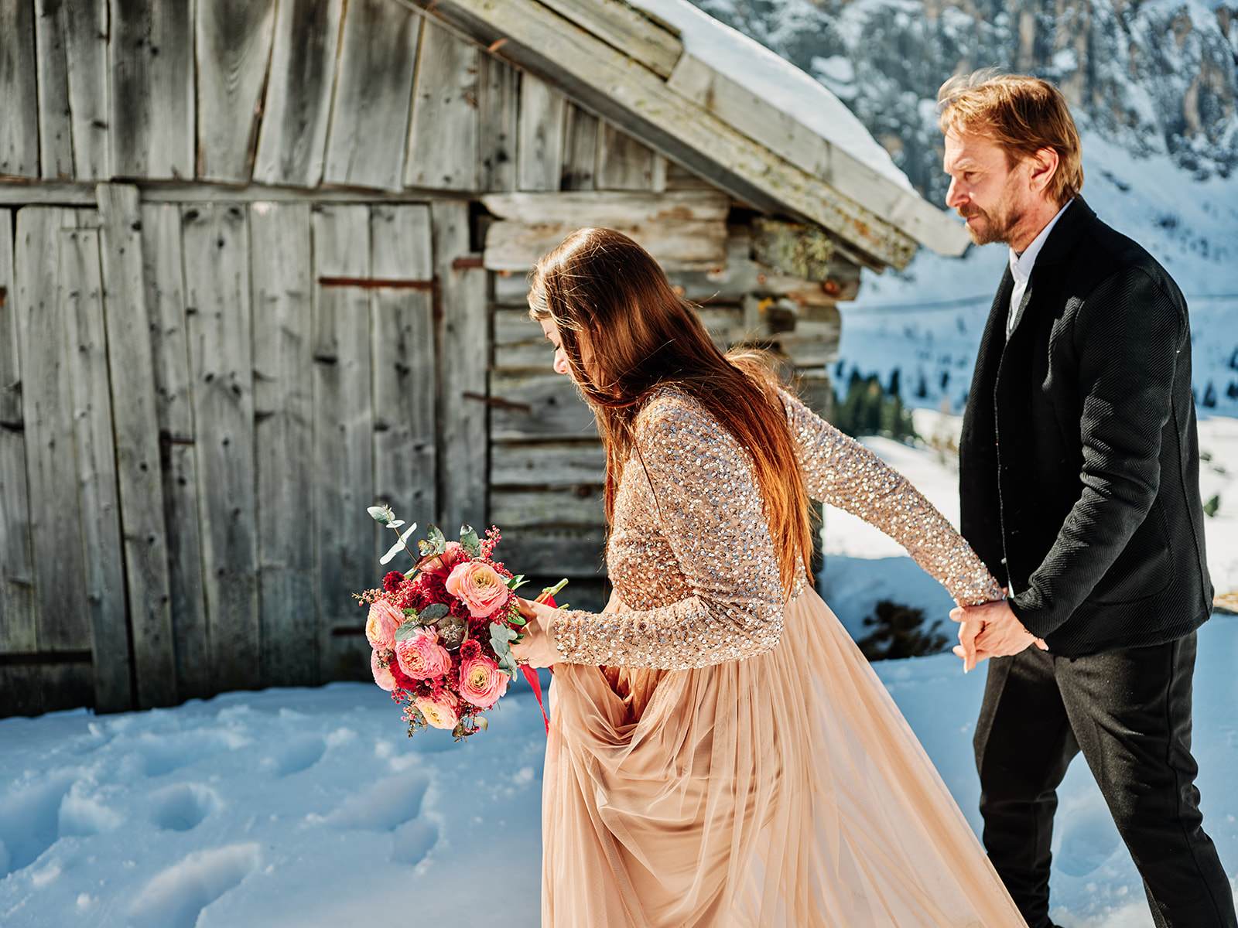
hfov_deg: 46.8
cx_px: 619
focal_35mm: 40
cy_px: 464
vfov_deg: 36.0
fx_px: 1431
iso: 100
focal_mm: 50
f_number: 3.5
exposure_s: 1/640
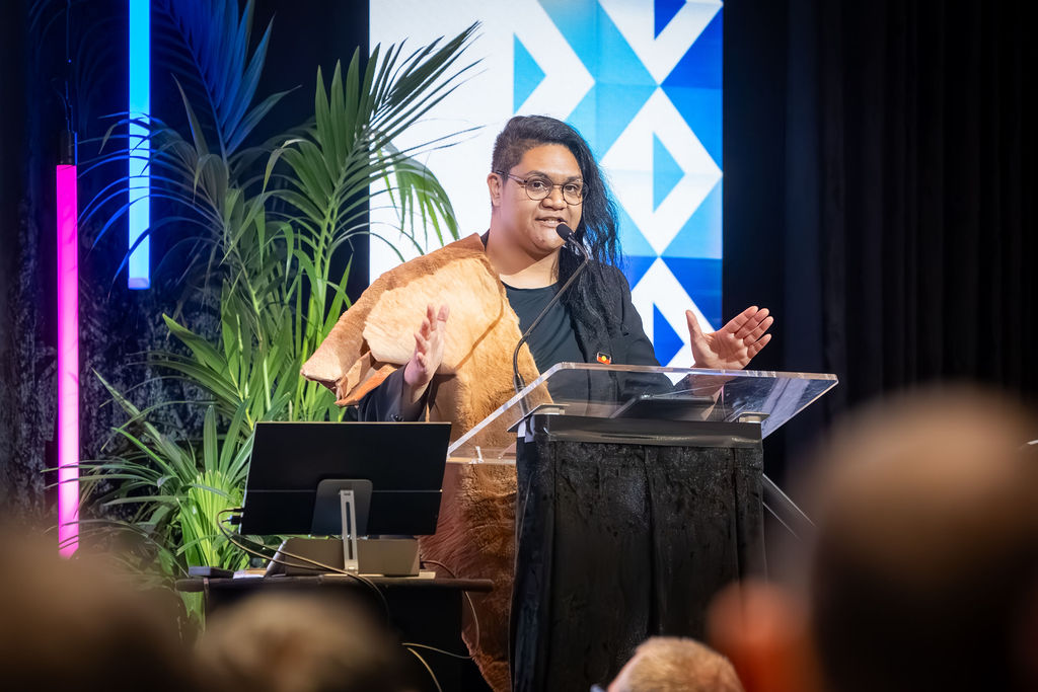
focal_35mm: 303
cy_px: 364
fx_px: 8738
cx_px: 536
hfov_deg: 6.8
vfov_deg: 4.5
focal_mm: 241
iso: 8000
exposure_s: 1/250
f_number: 5.6
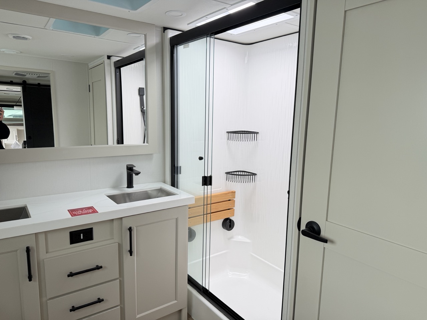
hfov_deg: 71.6
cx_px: 214
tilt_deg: -9.7
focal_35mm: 24
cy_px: 160
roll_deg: -3.0
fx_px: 296
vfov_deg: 56.8
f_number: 1.78
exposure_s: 1/121
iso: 64
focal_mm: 6.76
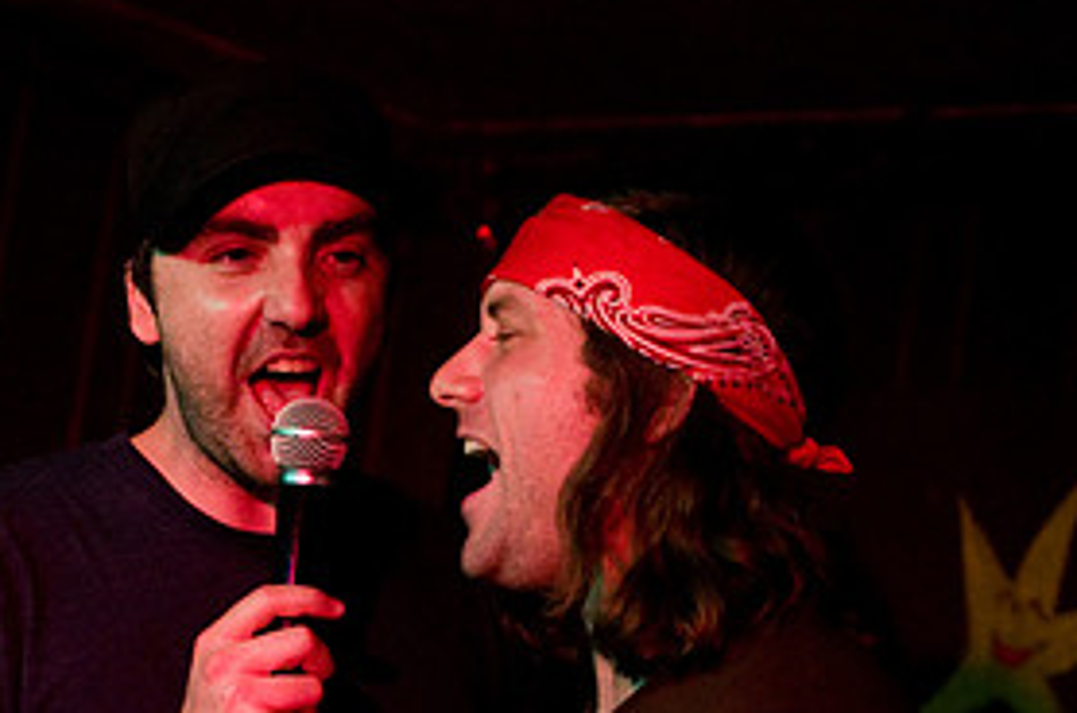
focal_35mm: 94
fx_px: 2806
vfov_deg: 14.3
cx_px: 337
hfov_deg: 21.6
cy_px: 688
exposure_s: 1/100
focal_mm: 30
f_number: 2.2
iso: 1000
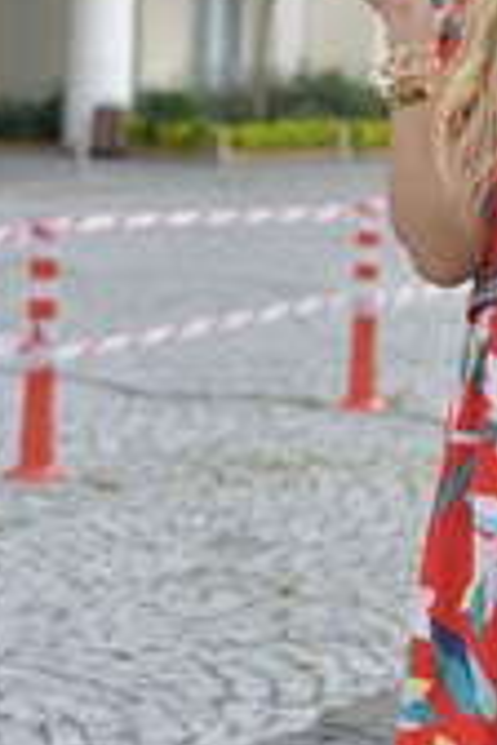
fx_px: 2858
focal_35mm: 138
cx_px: 657
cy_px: 430
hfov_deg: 9.7
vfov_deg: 14.9
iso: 1250
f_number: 3.5
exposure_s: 1/1600
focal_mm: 50
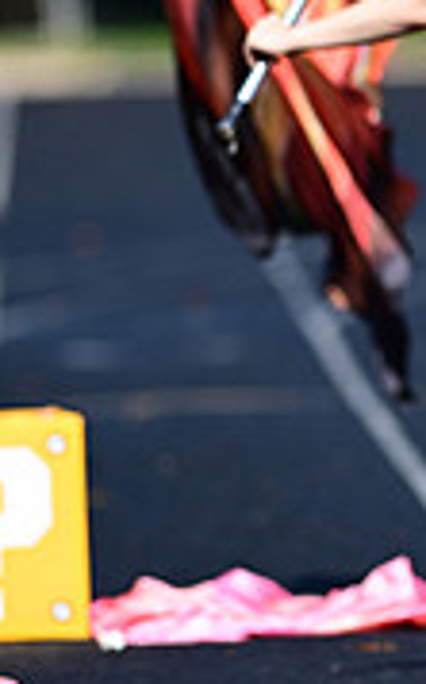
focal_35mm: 997
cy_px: 265
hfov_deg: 1.3
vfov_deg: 2.1
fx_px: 18550
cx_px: 666
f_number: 2.8
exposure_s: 1/1600
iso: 100
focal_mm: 300
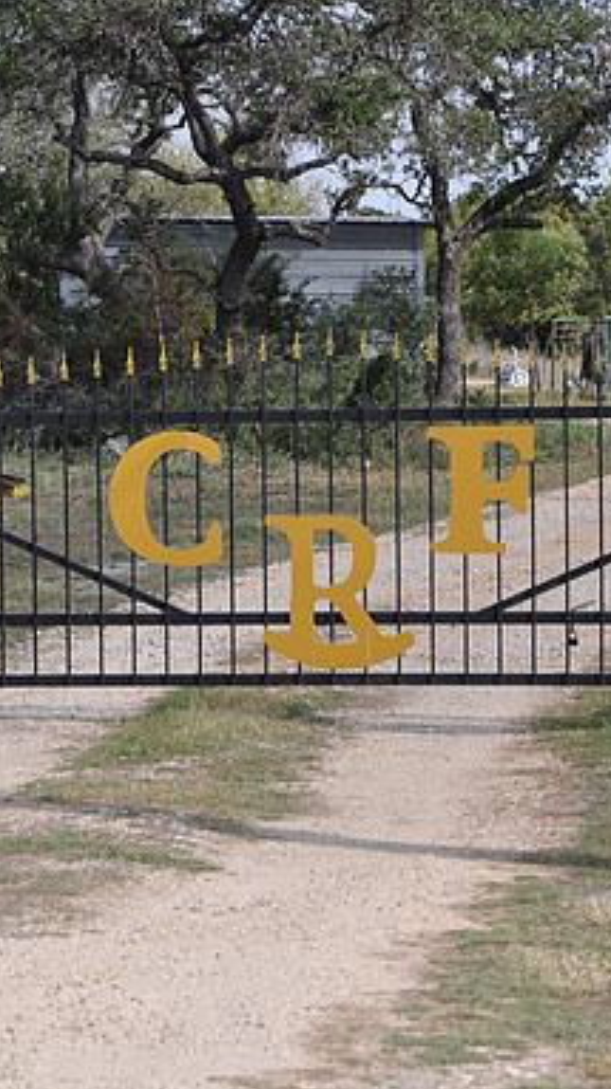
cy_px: 544
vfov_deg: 13.7
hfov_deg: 7.7
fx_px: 4529
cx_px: 361
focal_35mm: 157
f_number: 7.1
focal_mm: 66
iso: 200
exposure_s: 1/200
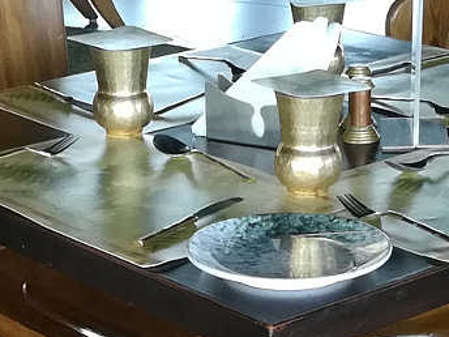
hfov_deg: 16.3
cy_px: 374
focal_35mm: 121
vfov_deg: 12.0
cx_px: 261
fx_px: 1569
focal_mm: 3.83
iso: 160
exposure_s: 1/33.3
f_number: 2.2
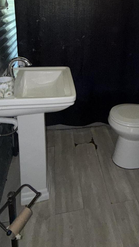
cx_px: 102
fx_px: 210
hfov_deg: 36.0
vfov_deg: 57.0
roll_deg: -3.2
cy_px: 53
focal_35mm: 32
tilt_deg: -12.7
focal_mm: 2.22
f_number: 2.2
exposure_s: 1/60
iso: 250
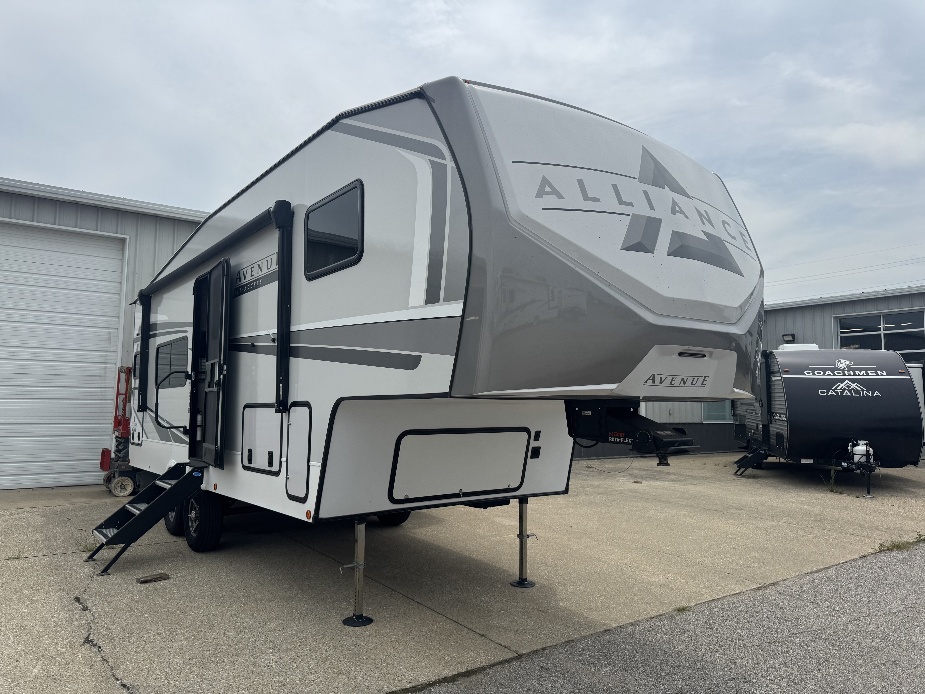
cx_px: 462
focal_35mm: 24
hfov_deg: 71.6
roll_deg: -2.7
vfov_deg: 56.8
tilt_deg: +4.4
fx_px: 641
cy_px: 347
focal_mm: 6.76
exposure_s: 1/7092
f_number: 1.78
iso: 80
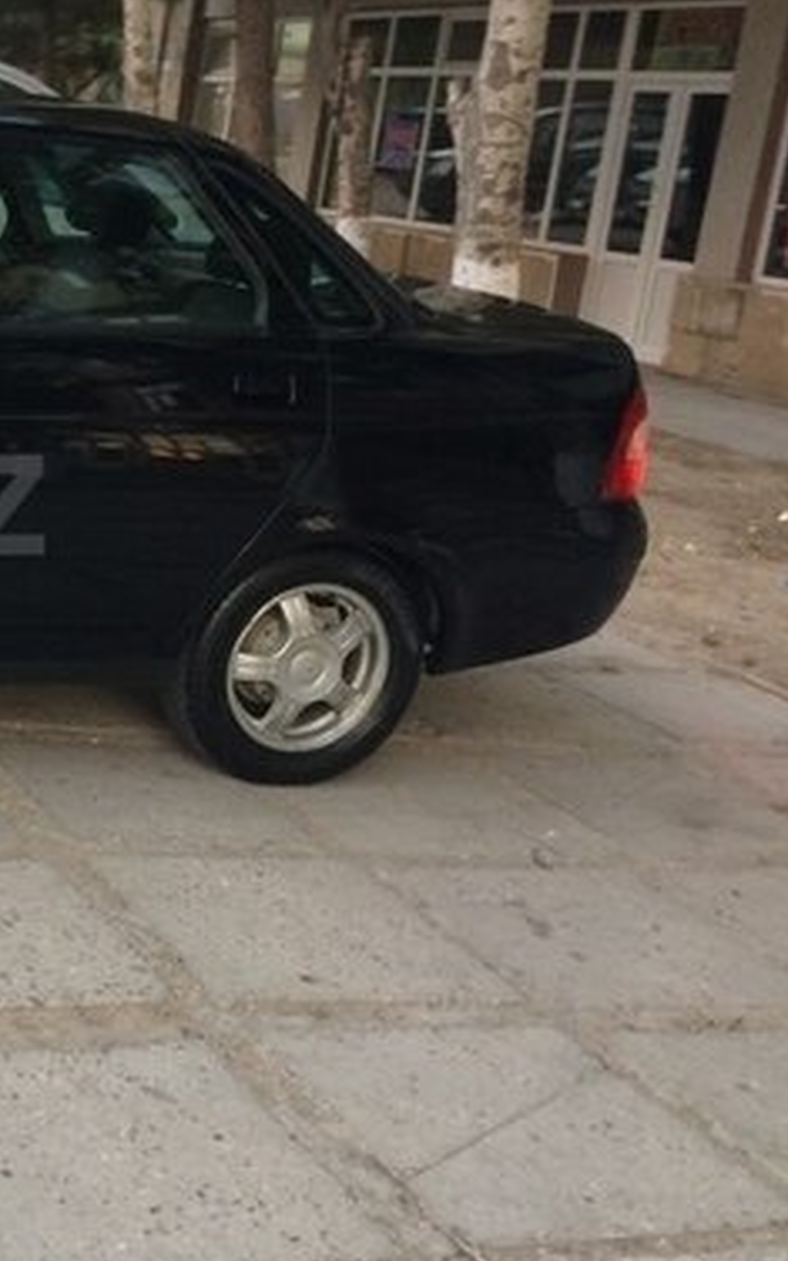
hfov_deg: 21.2
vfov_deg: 37.4
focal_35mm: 54
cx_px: -298
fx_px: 1855
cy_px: 505
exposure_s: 1/33
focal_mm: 4.15
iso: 40
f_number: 2.2
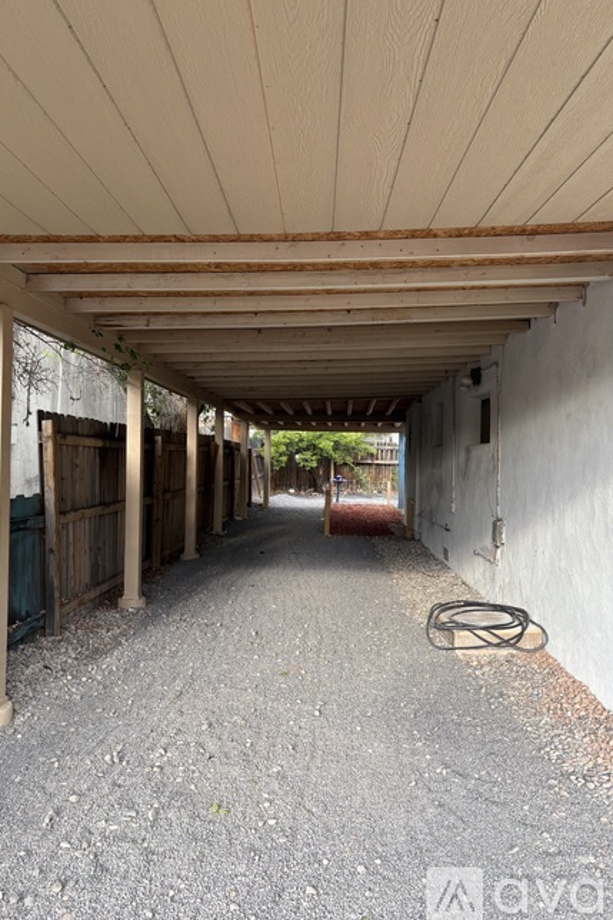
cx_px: 300
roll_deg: -1.2
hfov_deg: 46.4
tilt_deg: +0.5
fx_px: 715
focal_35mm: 28
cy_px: 448
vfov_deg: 65.5
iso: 50
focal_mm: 5.96
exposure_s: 1/122
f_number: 1.6
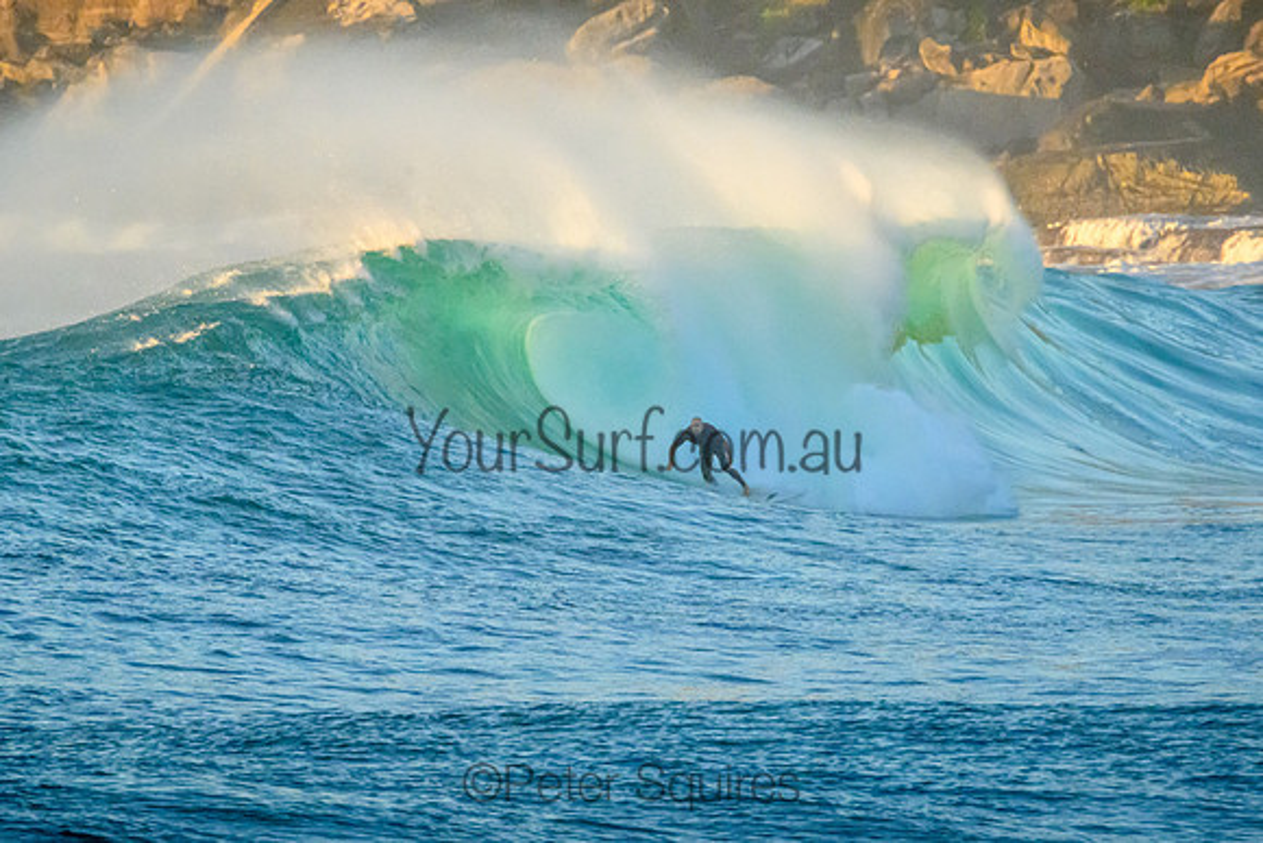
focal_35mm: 1099
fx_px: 38552
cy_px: 412
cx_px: 697
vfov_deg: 1.3
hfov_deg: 1.9
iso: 5600
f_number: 11
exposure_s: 1/2000
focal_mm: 800
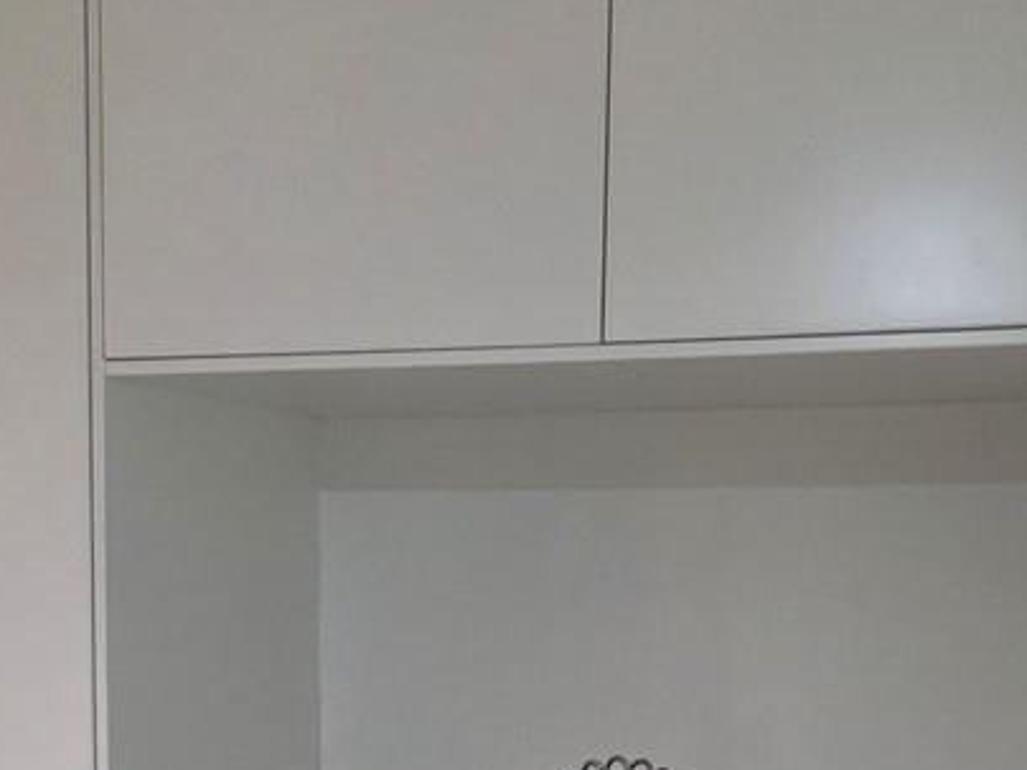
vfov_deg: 14.9
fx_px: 2700
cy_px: 1192
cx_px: 514
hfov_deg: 21.5
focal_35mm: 91
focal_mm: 6.3
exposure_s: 1/120
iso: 250
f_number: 1.7
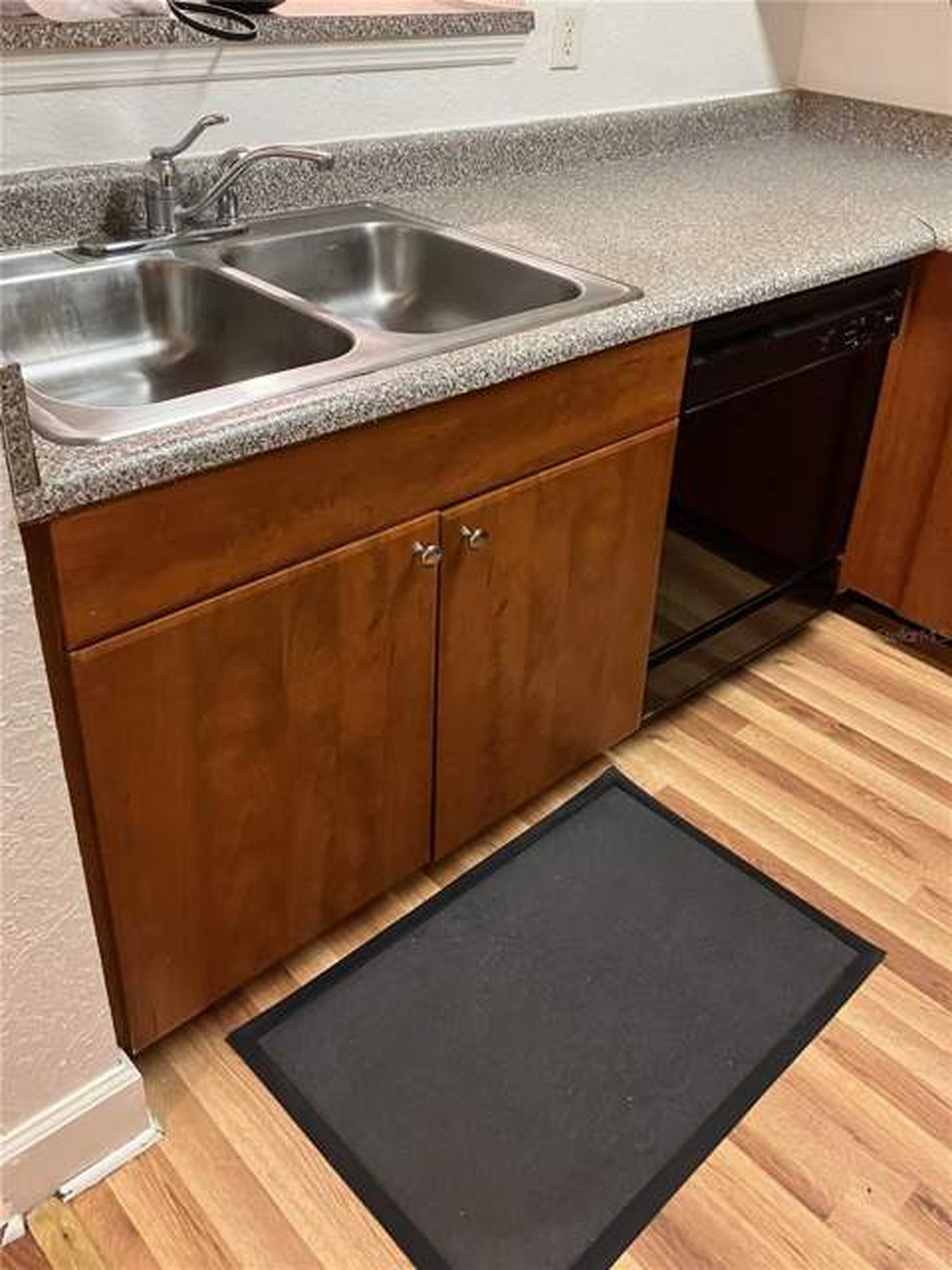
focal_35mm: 28
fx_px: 1027
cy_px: 635
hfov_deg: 49.7
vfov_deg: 63.4
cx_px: 476
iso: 500
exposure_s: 1/30
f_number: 1.8
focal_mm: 3.99
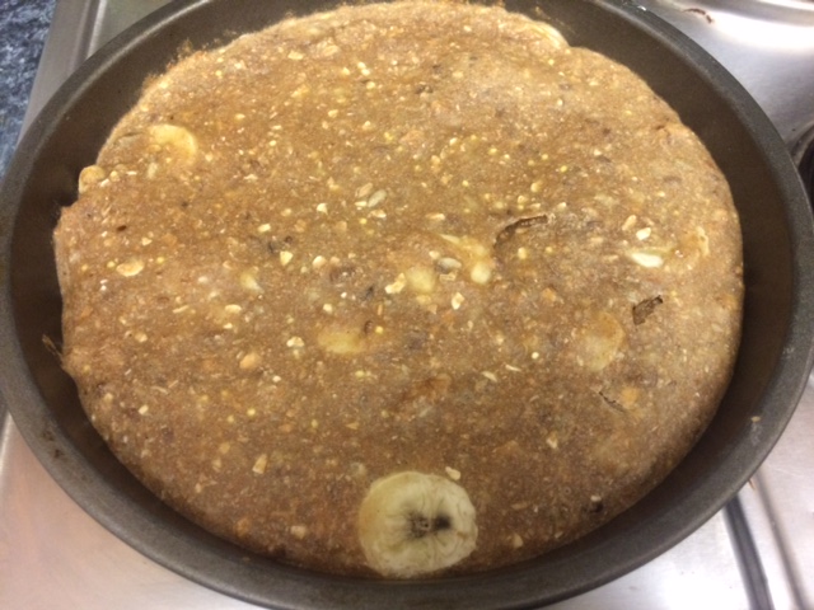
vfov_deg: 48.2
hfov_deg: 61.7
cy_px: 305
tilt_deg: -58.7
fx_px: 682
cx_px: 407
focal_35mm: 29
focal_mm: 4.15
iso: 320
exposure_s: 1/33
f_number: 2.2
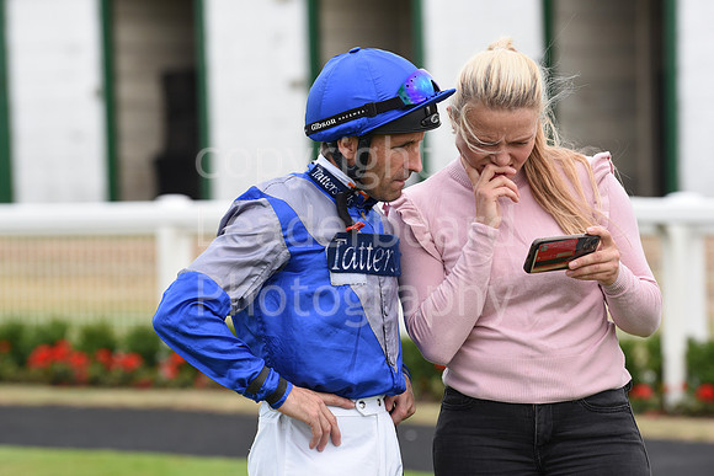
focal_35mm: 200
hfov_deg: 10.3
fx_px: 3967
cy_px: 238
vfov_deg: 6.9
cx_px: 357
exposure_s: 1/800
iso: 400
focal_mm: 200
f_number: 5.6
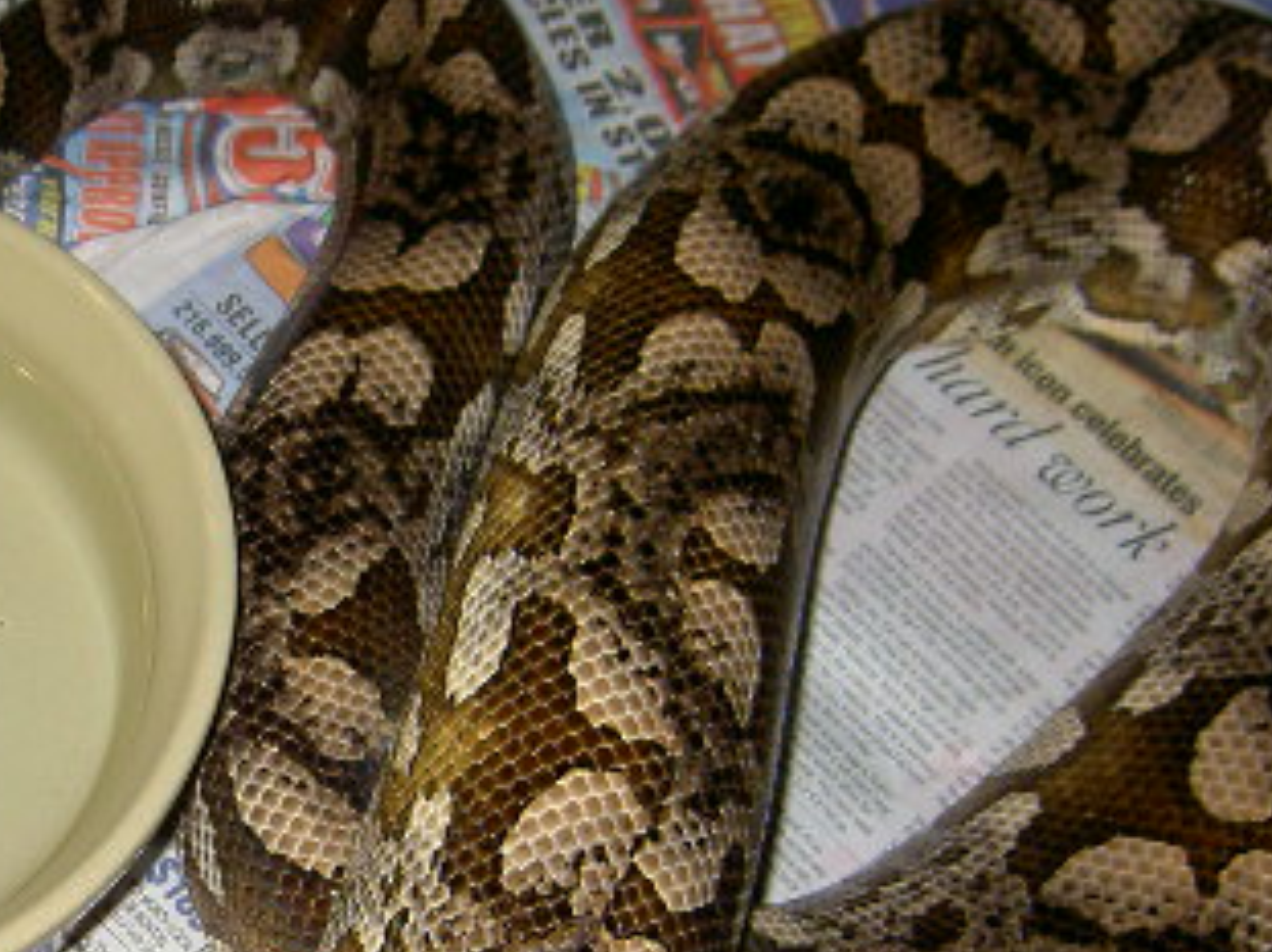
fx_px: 2571
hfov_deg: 27.1
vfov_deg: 20.9
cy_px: 678
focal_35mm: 70
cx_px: 200
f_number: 2.8
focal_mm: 5.6
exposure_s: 1/60
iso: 100
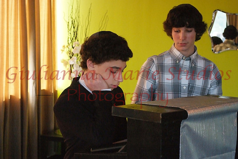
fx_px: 476
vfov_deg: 19.0
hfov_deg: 28.0
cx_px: 119
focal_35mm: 72
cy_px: 80
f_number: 5.6
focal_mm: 48
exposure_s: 1/110
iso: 3200
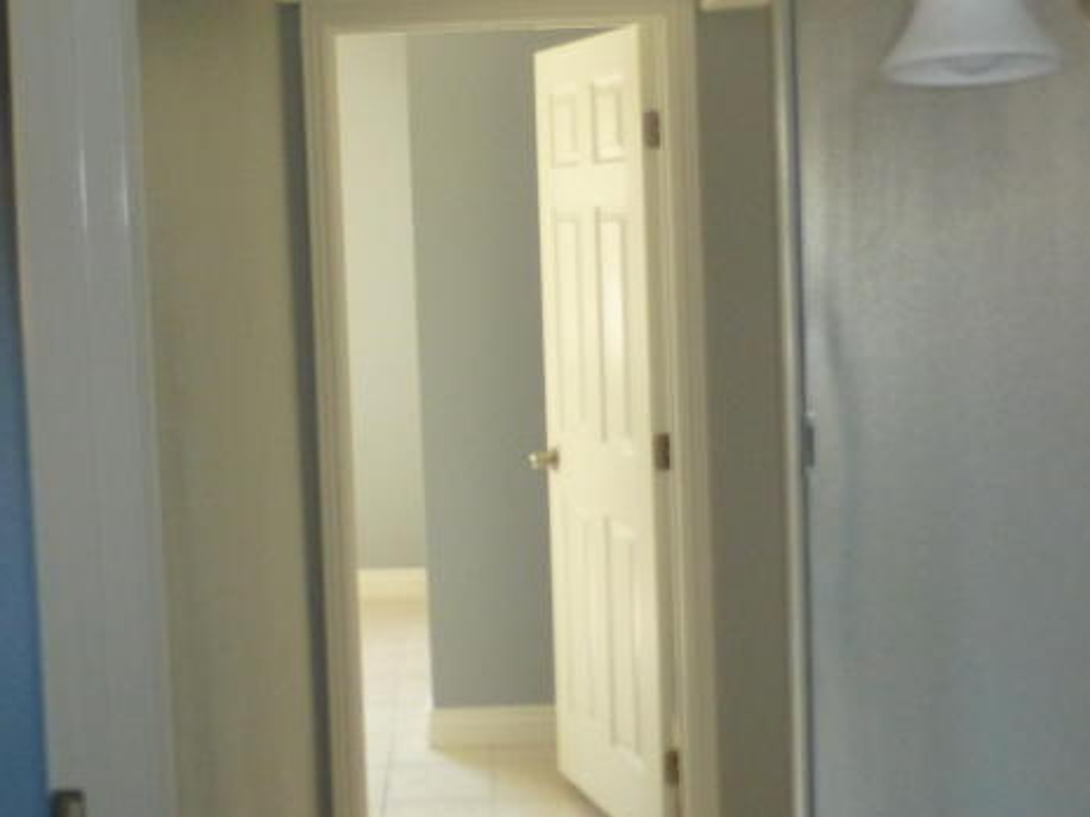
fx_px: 1669
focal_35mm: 53
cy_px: 263
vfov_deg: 27.3
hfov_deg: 36.1
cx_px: 444
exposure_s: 1/60
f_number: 3.3
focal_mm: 4.3
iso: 400
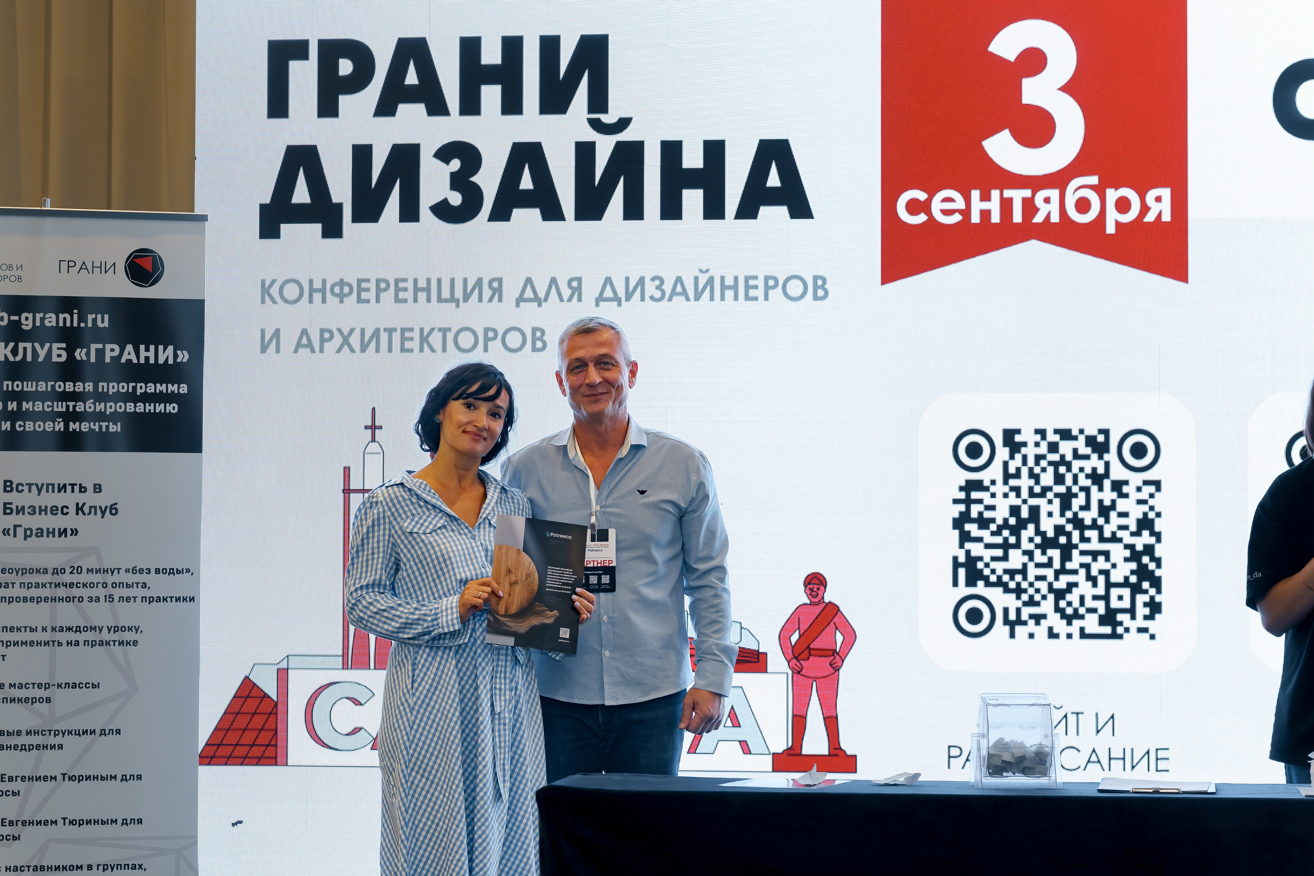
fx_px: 2993
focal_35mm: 82
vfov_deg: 16.7
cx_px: 657
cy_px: 438
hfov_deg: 24.8
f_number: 4
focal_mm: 82
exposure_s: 1/125
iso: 1000
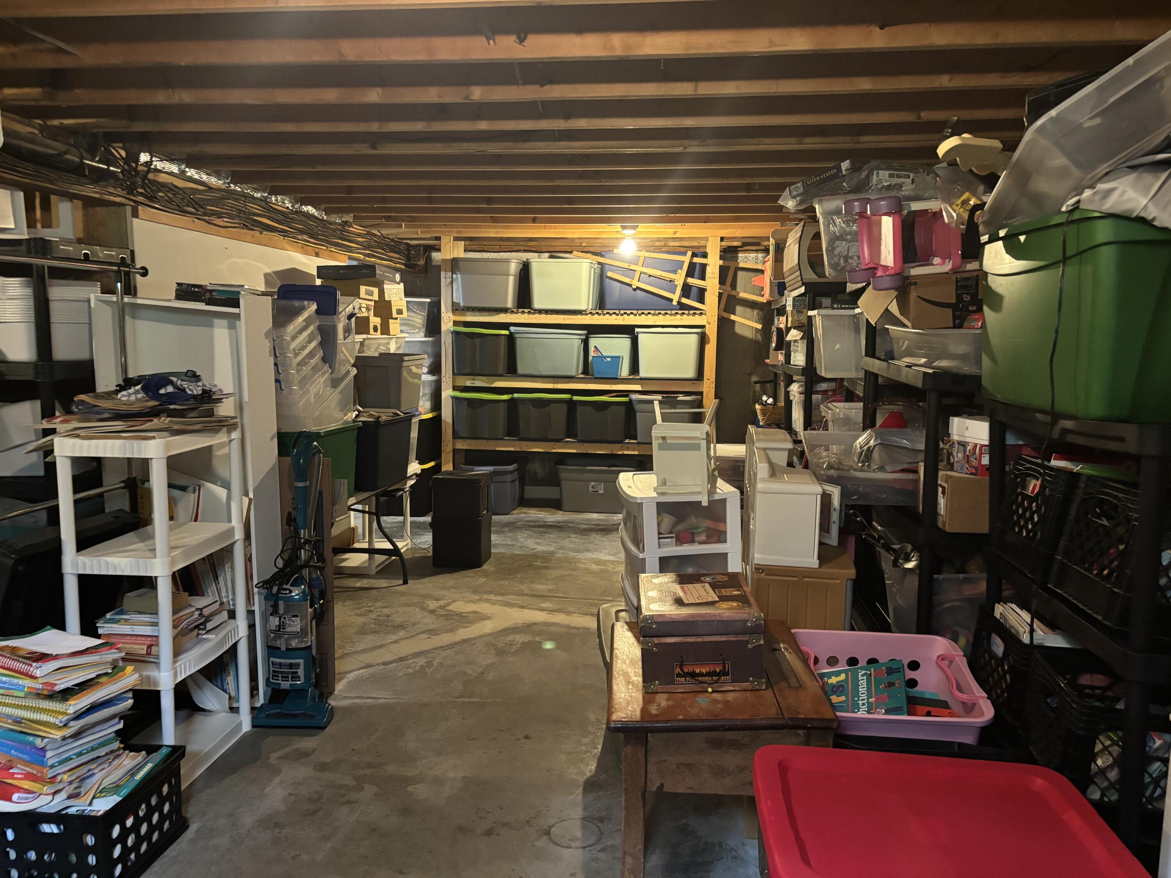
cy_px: 439
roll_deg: -1.5
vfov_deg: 53.1
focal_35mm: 26
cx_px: 586
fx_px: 880
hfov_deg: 67.3
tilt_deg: -6.0
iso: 640
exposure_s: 1/30
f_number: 1.6
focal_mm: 5.96
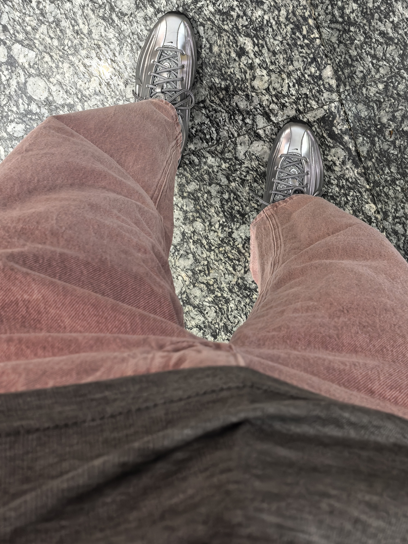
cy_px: 197
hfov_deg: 35.1
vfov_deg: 45.3
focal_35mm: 41
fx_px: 644
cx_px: 233
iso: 320
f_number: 4
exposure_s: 1/33.3
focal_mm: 6.98
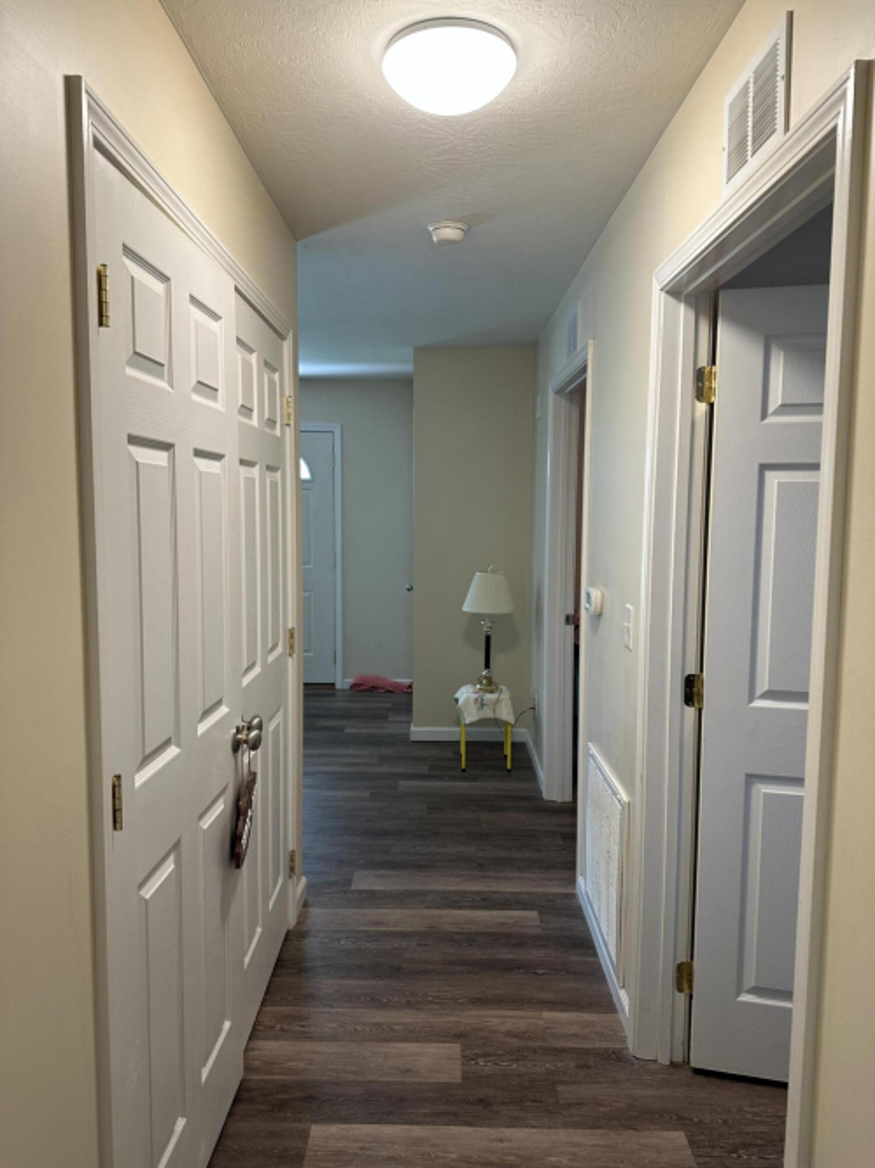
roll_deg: -0.8
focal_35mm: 24
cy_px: 584
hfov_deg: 56.8
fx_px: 809
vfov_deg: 71.6
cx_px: 438
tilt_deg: -6.9
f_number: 1.78
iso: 125
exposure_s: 1/60
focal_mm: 6.86
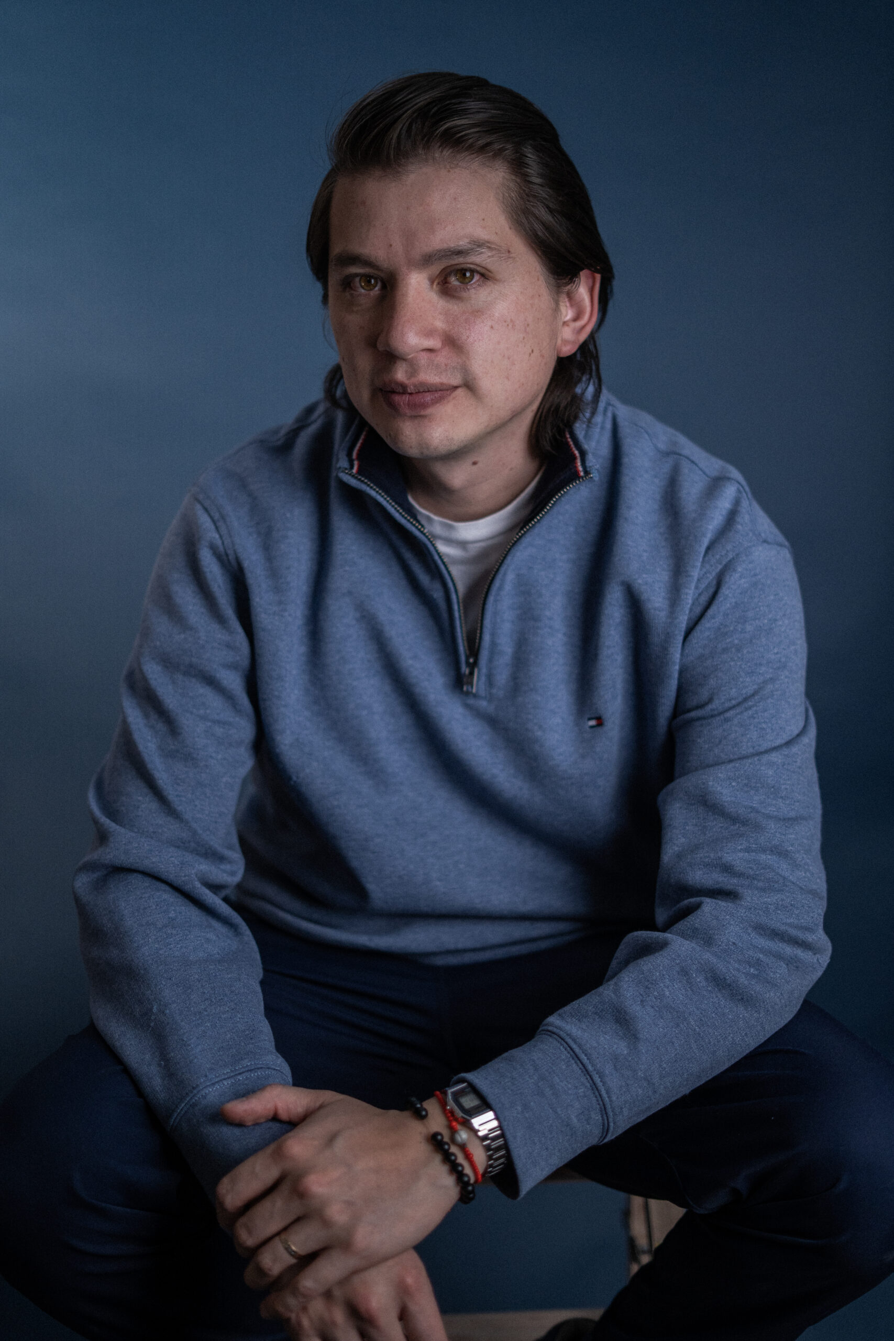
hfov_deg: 27.0
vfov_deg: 39.6
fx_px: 1862
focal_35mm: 50
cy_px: 670
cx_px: 447
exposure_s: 1/500
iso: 640
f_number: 1.8
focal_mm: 50
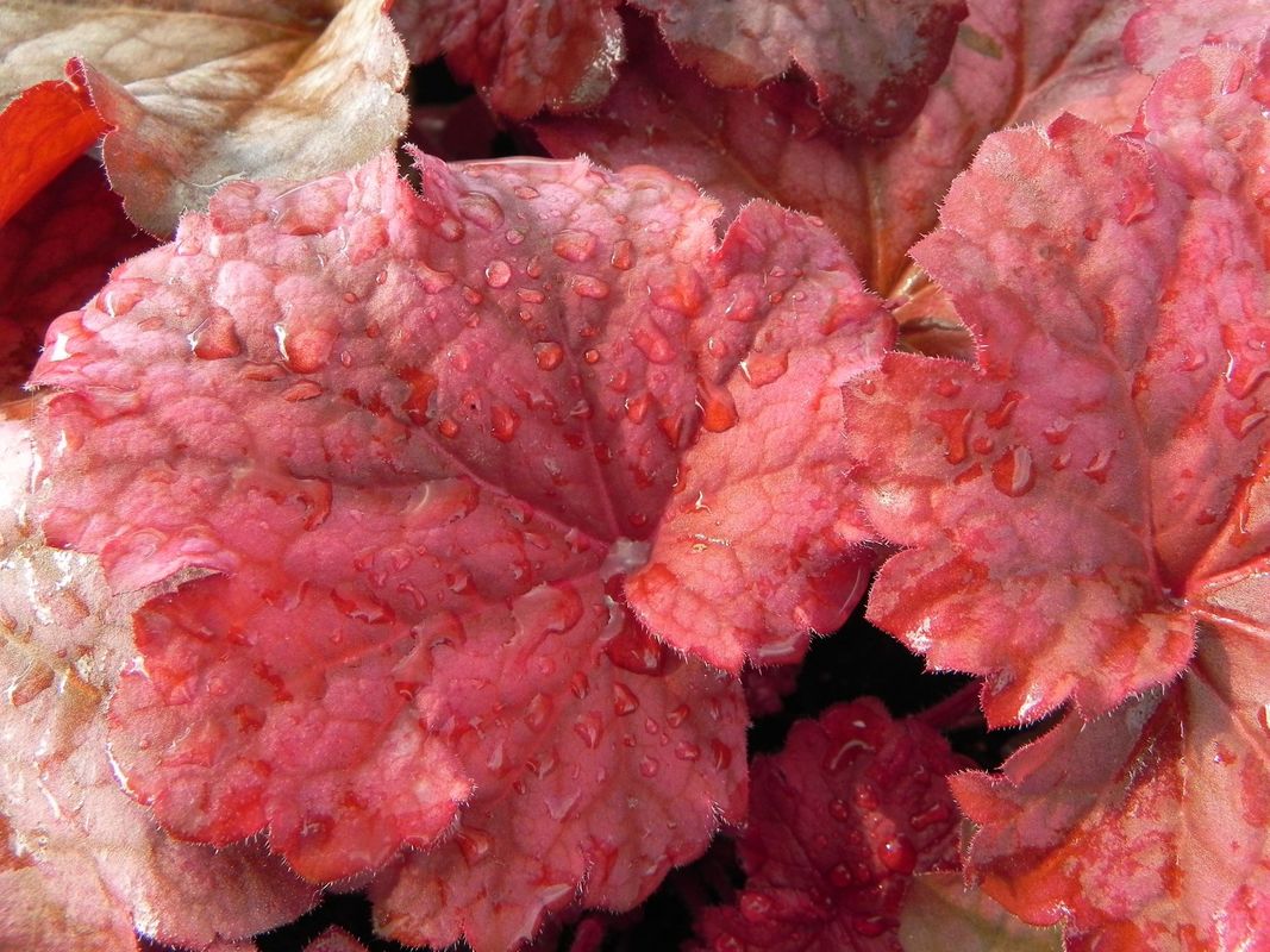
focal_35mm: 33
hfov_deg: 55.4
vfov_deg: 42.9
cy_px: 476
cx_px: 635
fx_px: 1211
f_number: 4
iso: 160
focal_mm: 5.9
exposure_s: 1/80
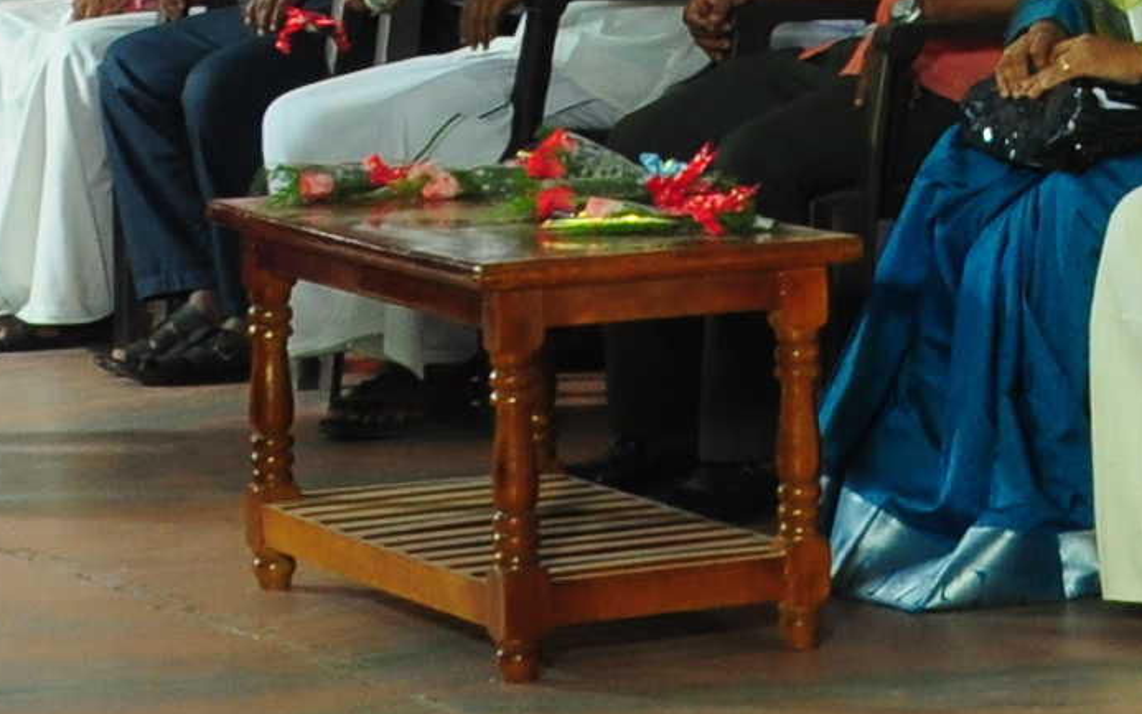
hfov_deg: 11.0
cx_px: 2401
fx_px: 5291
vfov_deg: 7.5
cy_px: -627
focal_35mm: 170
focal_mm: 18
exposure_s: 1/125
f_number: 11
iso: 320
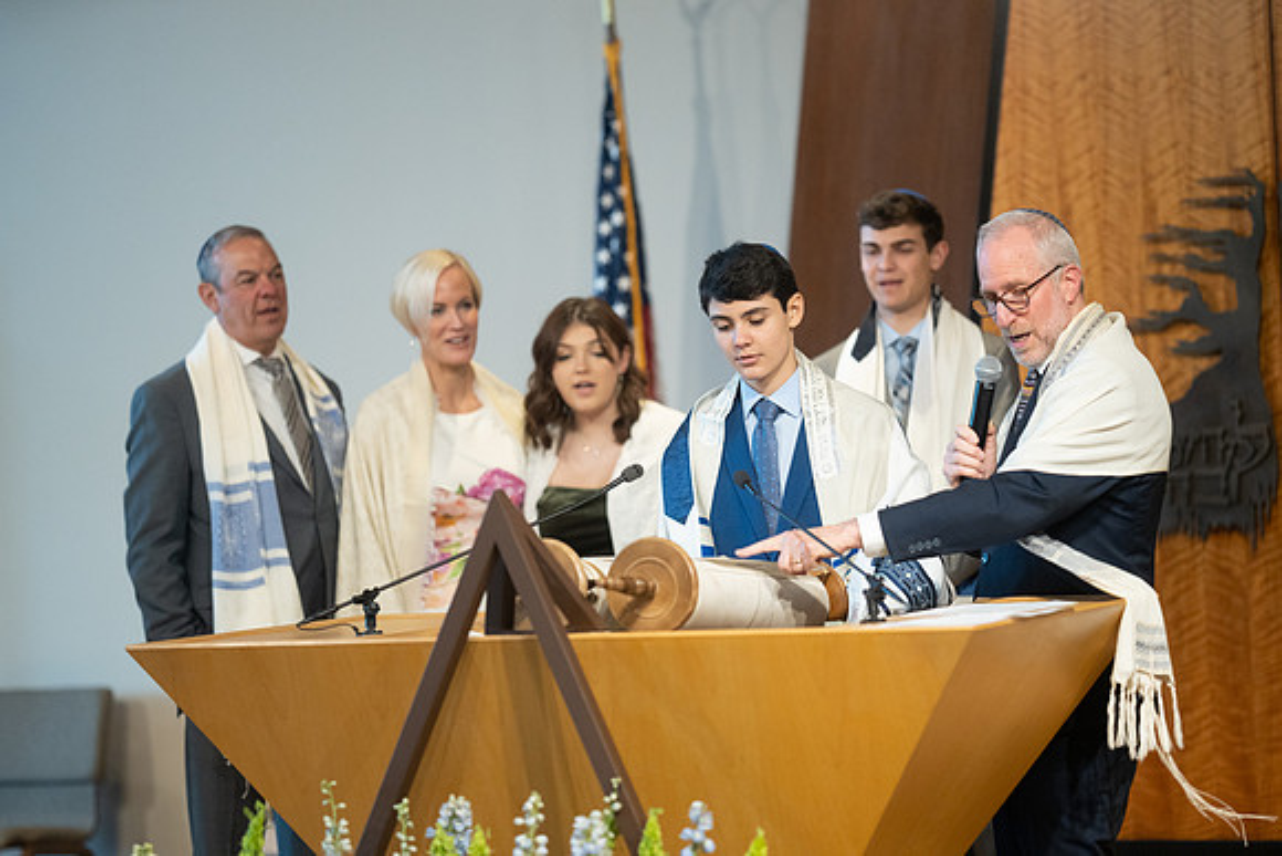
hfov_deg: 15.2
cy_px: 428
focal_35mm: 135
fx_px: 4808
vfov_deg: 10.2
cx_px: 641
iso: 3200
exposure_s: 1/400
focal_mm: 135
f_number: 1.8
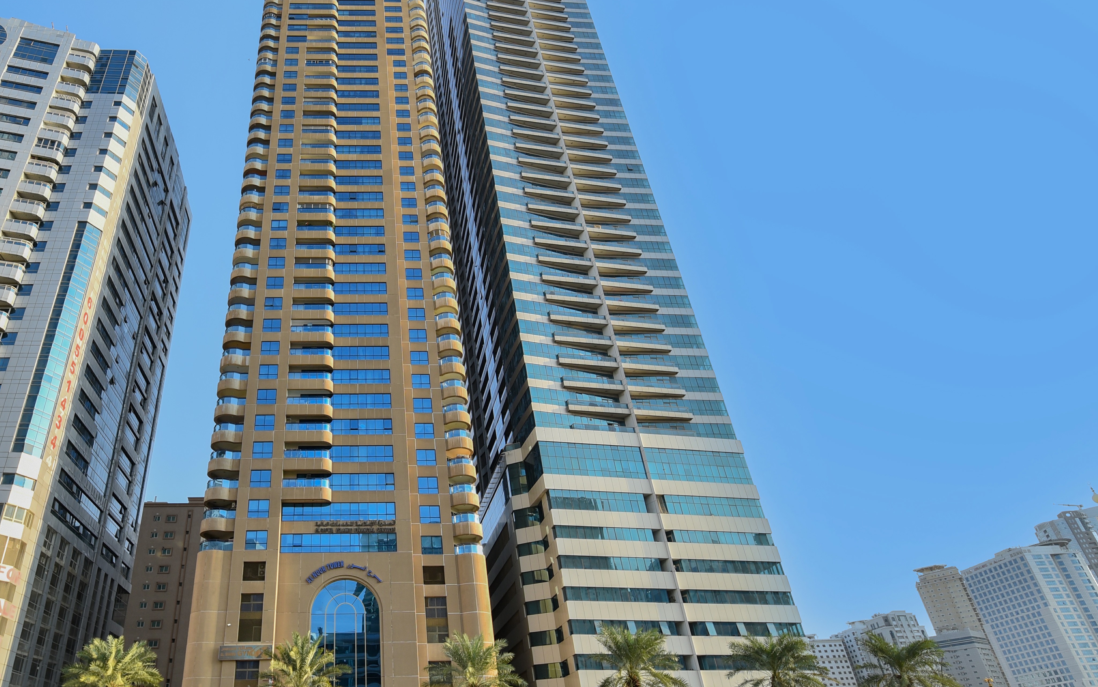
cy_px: 390
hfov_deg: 79.7
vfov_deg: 57.1
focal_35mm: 21
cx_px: 369
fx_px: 628
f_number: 4.5
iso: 250
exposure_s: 1/800
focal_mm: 14
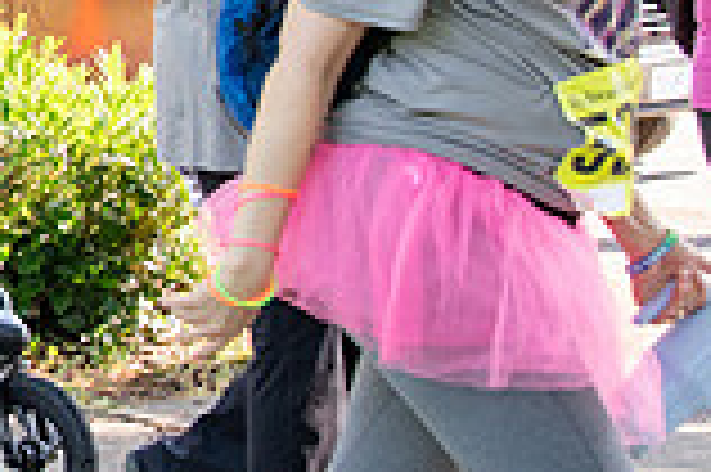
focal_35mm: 132
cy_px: -103
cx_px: -549
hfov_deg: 13.9
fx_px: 2604
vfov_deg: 10.2
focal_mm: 24
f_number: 3.5
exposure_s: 1/400
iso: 500
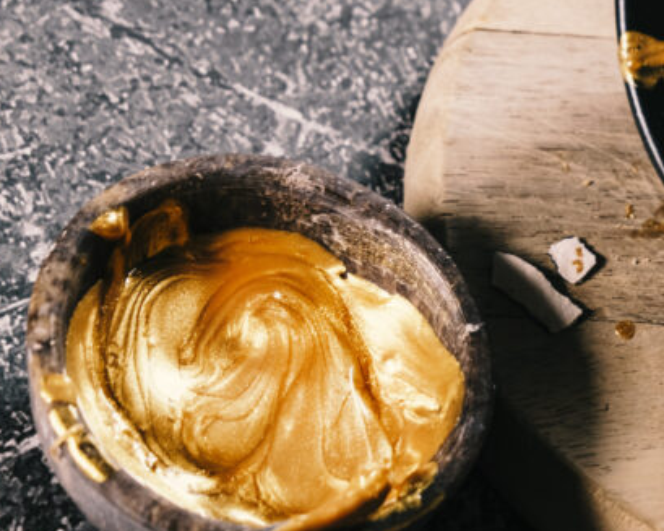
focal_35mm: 282
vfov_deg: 5.5
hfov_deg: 6.8
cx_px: 560
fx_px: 5540
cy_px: 173
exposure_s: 1/100
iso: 500
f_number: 5.6
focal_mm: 80
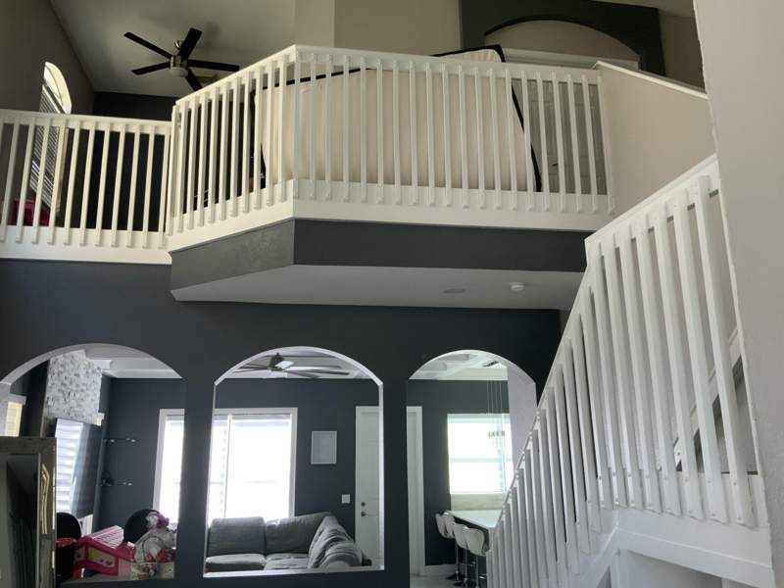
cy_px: 294
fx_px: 657
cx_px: 392
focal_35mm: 29
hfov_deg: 61.7
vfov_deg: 48.2
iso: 50
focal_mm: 3
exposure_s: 1/122
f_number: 1.8
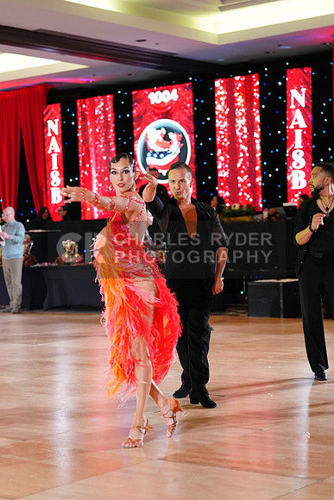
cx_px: 167
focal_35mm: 72
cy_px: 250
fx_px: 1001
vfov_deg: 28.1
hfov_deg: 18.9
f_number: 2.8
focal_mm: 72
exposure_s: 1/320
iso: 2500
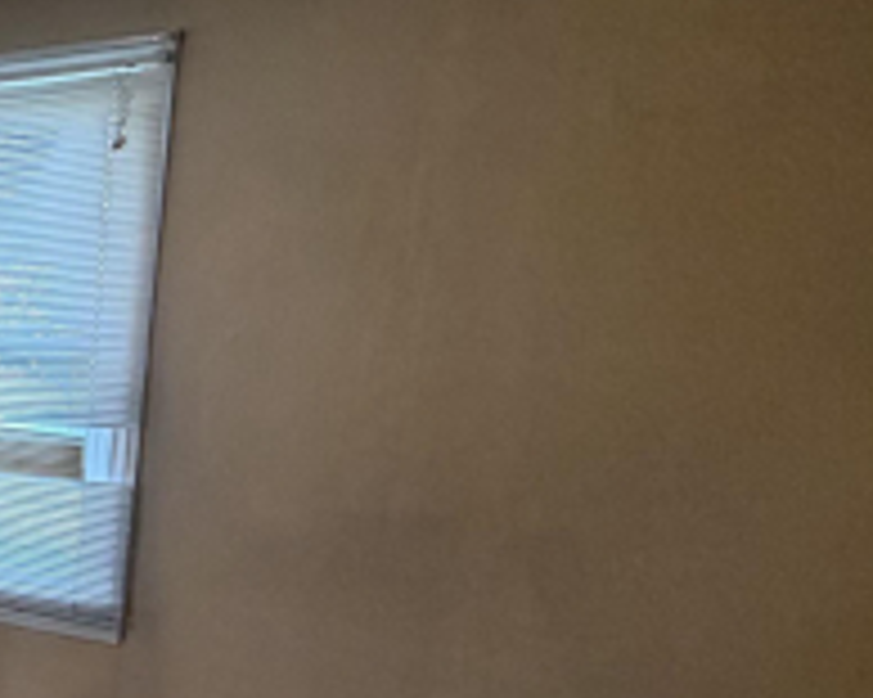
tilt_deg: -7.9
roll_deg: -0.4
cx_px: -614
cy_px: 459
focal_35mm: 47
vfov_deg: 31.8
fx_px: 1214
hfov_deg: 23.9
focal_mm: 2.22
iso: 250
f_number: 2.2
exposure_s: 1/60
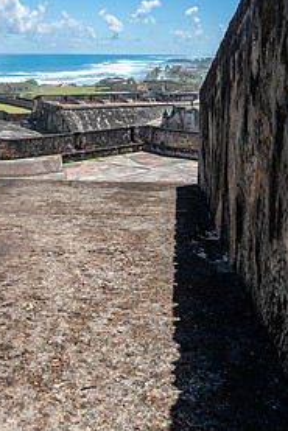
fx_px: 467
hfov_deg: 34.1
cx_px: 115
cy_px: 114
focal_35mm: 39
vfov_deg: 47.9
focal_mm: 24
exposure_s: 1/125
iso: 125
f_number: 8
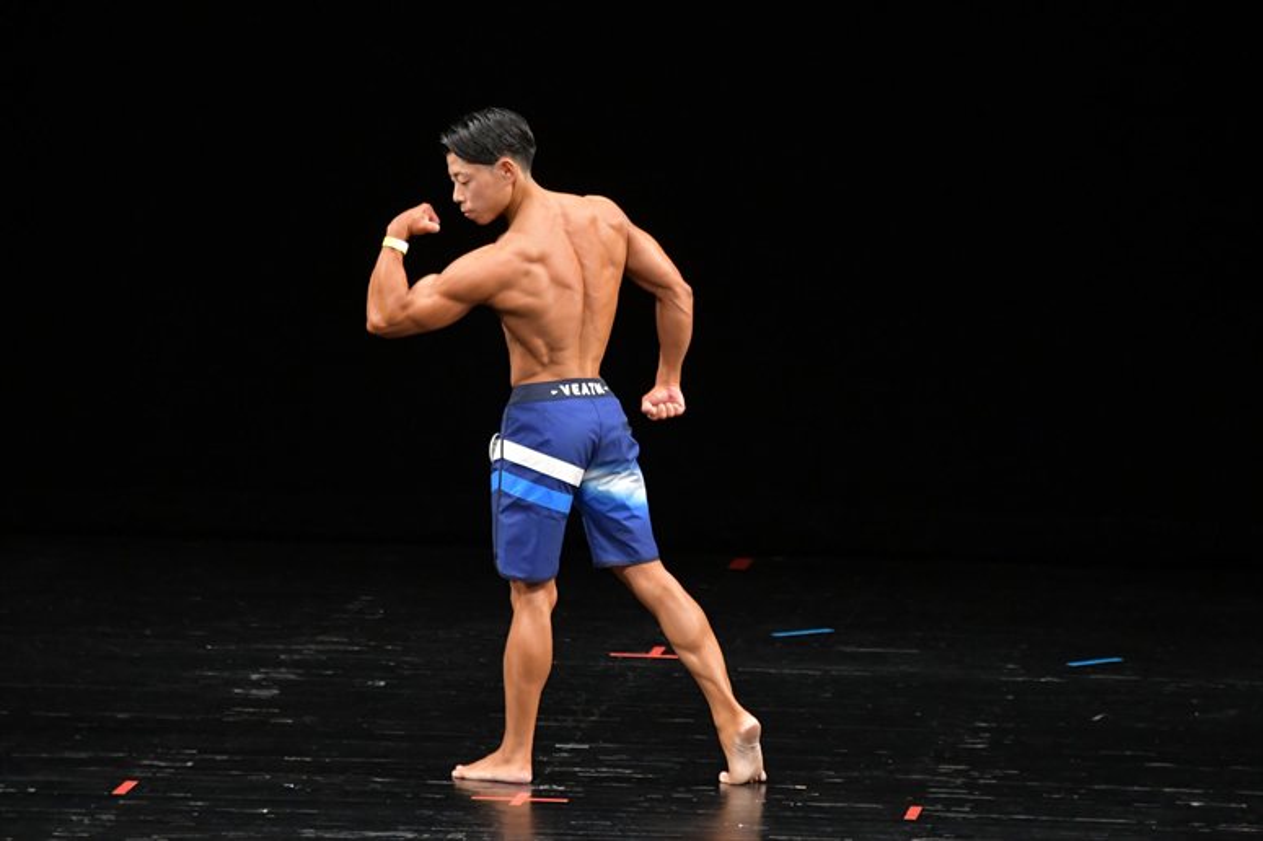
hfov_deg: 6.9
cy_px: 420
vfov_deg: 4.6
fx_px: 10520
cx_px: 632
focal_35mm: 300
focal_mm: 200
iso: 3200
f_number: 5.6
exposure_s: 1/400
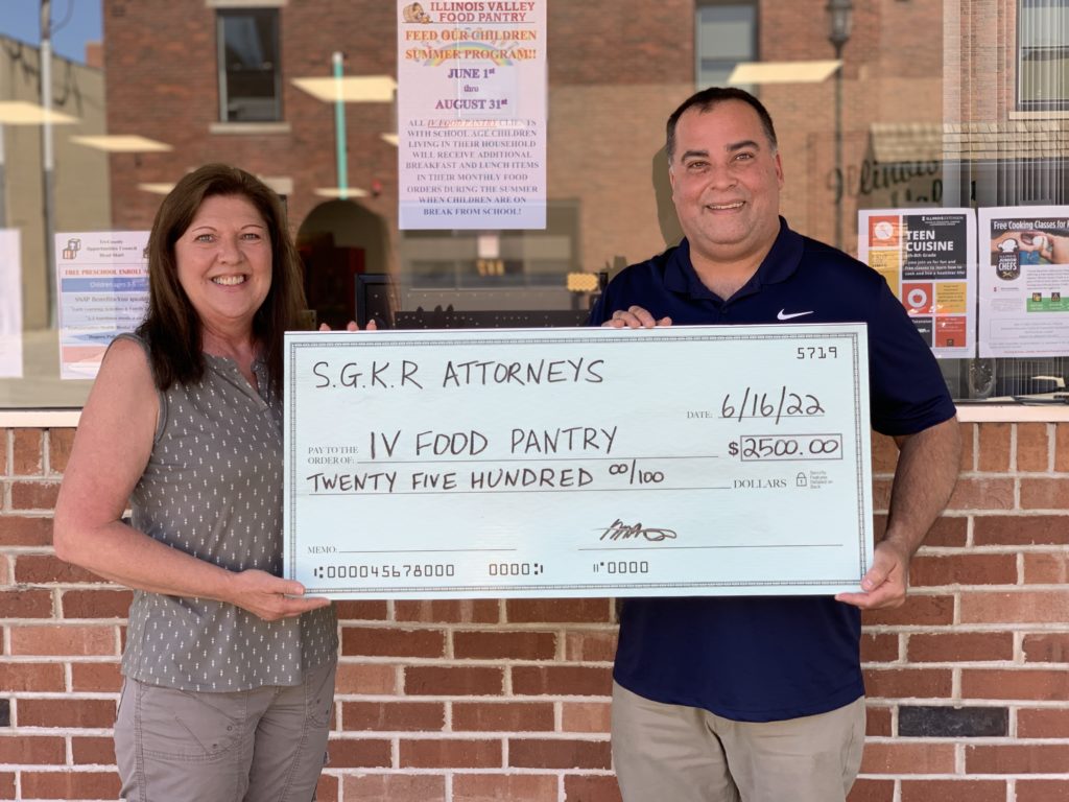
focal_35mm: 52
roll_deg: +1.2
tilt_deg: -4.2
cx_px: 534
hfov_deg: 36.8
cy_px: 401
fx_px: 1606
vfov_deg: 28.0
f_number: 2.4
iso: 20
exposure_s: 1/122
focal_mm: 6
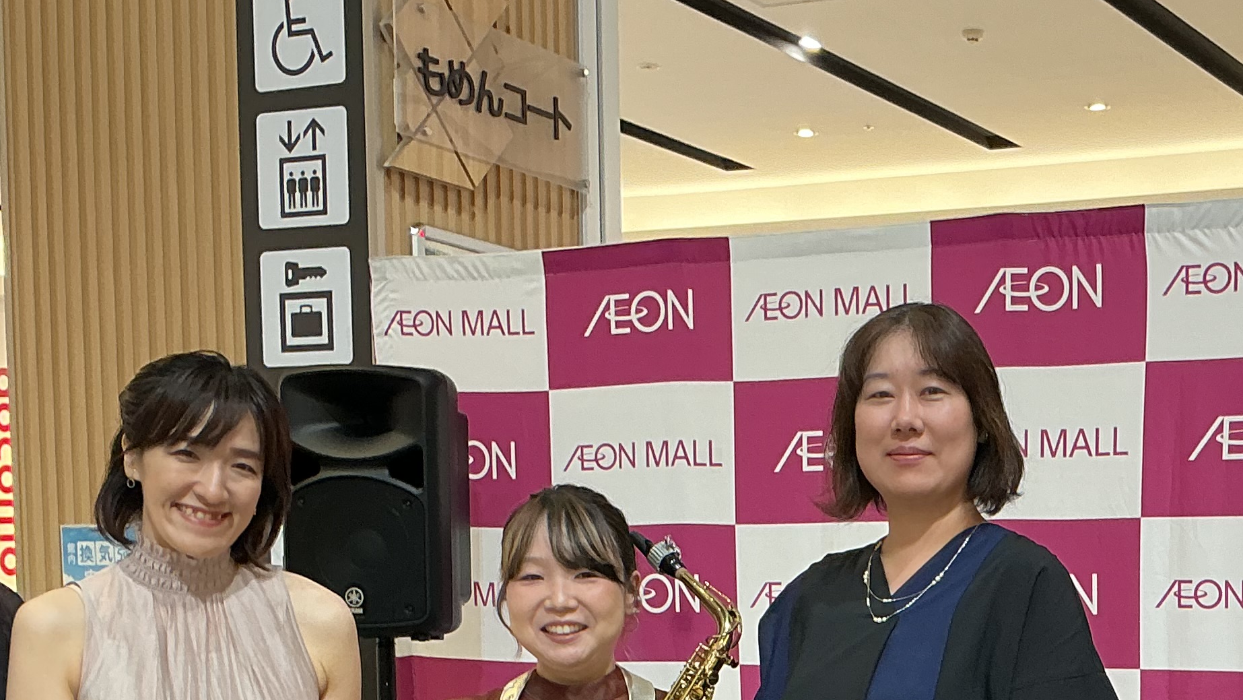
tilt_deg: -6.5
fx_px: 2275
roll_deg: -0.7
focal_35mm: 69
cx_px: 1018
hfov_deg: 29.8
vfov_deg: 16.5
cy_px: 909
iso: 50
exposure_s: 1/60
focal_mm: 3
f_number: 1.8
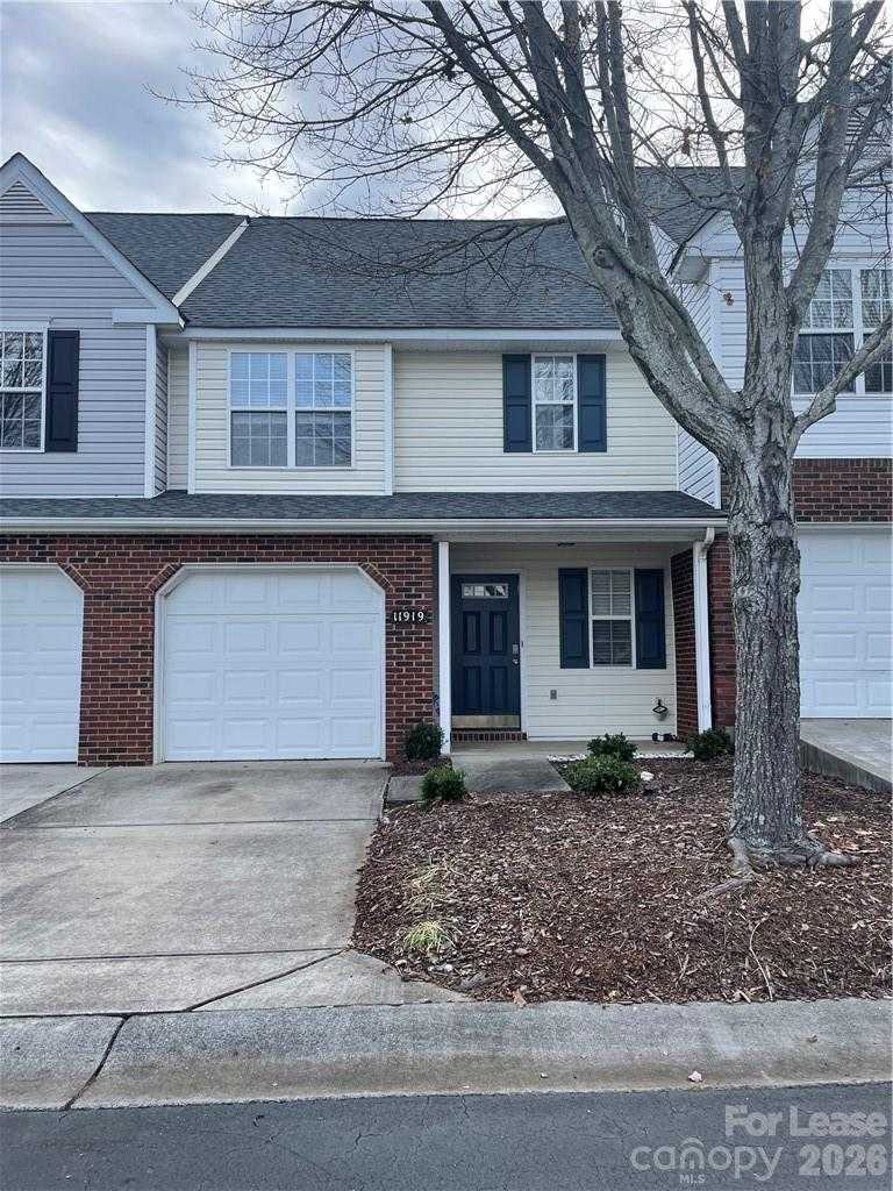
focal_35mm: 26
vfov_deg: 67.3
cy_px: 596
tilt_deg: +1.0
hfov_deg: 53.1
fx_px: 894
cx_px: 446
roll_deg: +0.4
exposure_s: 1/807
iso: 32
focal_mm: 4.2
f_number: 1.6
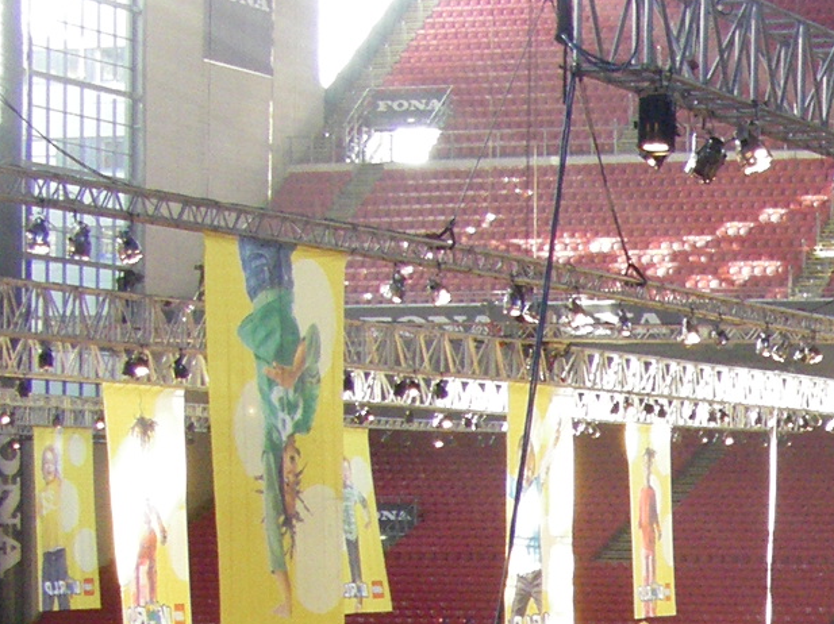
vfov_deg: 10.3
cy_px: 751
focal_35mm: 142
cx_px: 1149
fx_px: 3419
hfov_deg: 13.3
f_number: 3.5
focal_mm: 6.3
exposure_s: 1/50
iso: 320
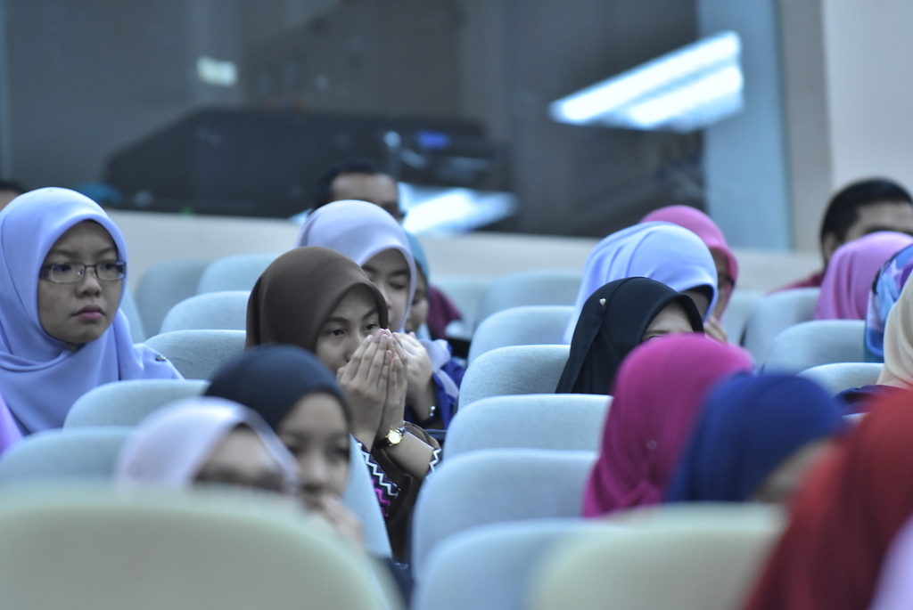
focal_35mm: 300
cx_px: 456
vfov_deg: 4.6
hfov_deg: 6.9
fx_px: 7616
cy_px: 305
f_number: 2.8
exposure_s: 1/100
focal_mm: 200
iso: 2500
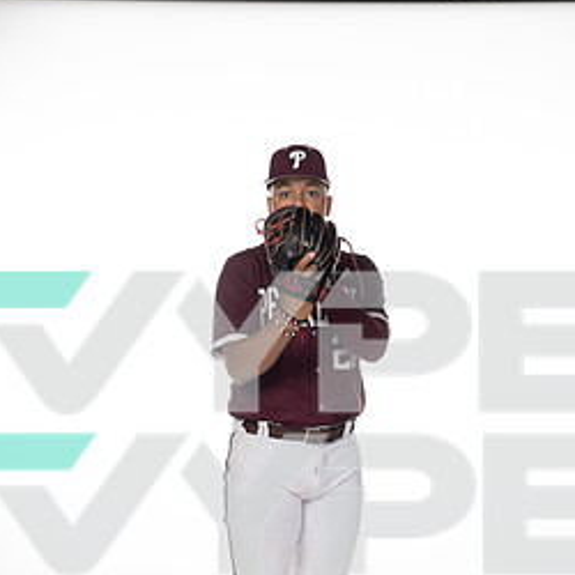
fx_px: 1409
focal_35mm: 75
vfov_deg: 22.6
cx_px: 297
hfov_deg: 23.1
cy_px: 506
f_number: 6.3
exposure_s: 1/250
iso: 400
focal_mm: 49
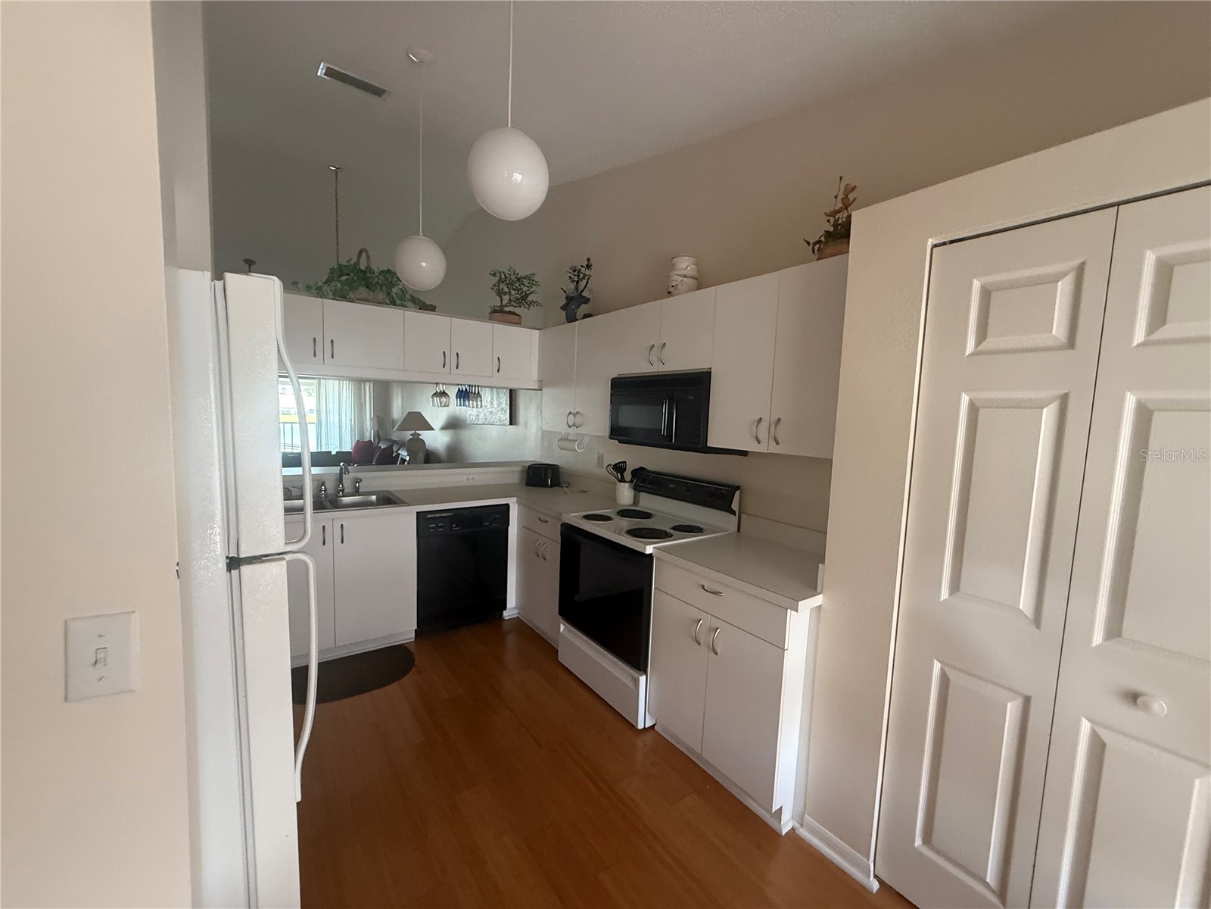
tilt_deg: -4.5
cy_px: 454
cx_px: 606
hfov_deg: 102.1
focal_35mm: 14
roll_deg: -3.0
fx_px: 490
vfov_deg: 85.7
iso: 500
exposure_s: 1/60
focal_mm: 2.22
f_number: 2.2
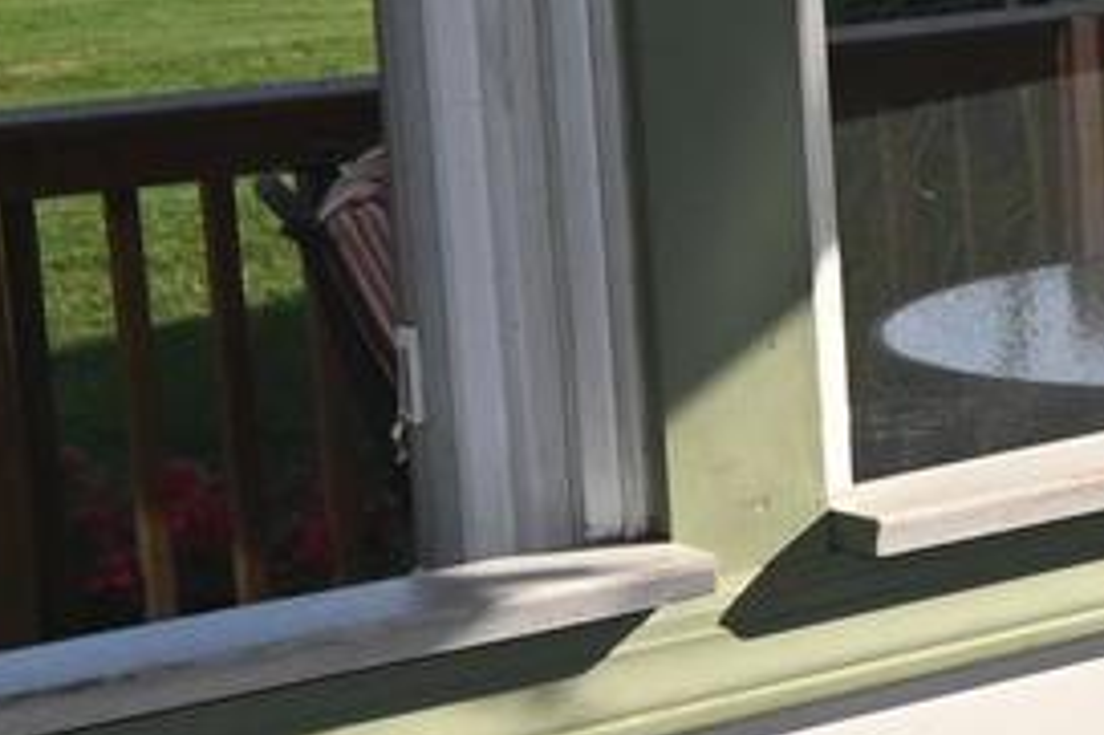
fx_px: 3892
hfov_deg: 13.2
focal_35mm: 127
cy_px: 187
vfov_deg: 10.8
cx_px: 2403
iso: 100
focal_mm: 16
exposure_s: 1/200
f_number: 4.5
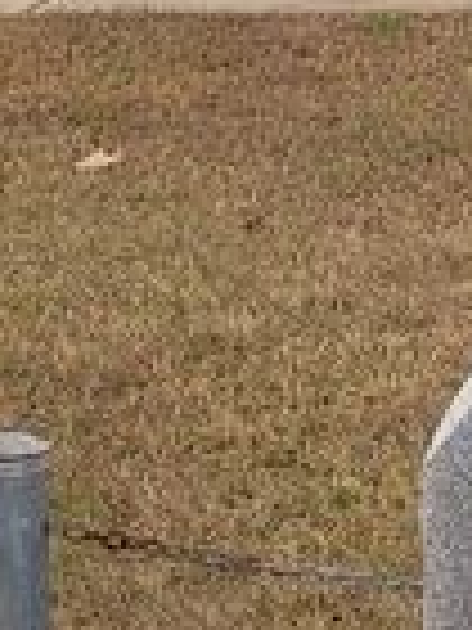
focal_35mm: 149
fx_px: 2709
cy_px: -58
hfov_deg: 9.3
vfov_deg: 13.0
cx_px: 980
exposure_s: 1/997
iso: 40
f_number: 1.8
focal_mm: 5.4
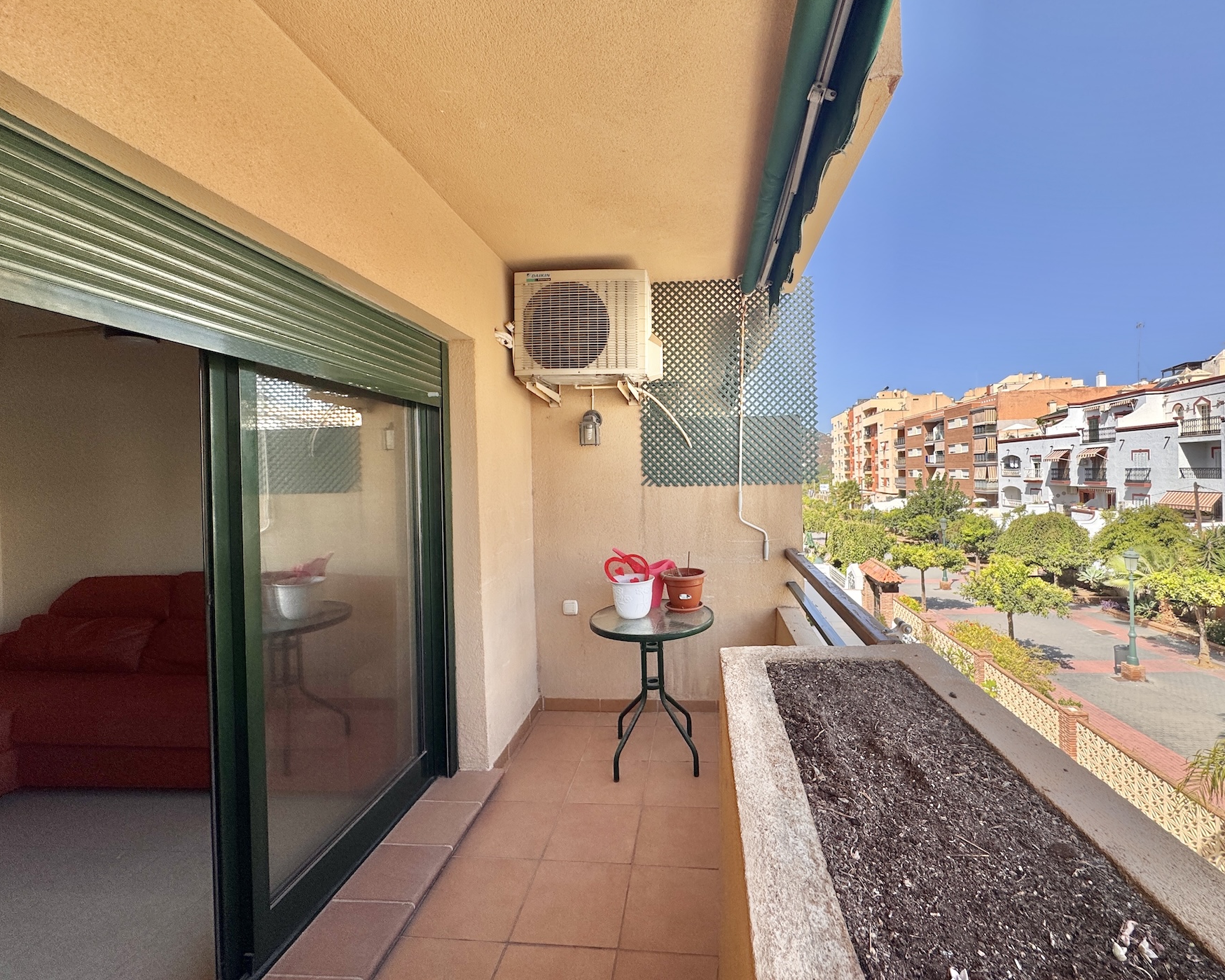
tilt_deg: +0.0
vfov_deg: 84.0
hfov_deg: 96.5
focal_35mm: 15
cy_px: 476
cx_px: 669
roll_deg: +1.5
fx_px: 544
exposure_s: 1/889
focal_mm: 2.22
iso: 50
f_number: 2.2
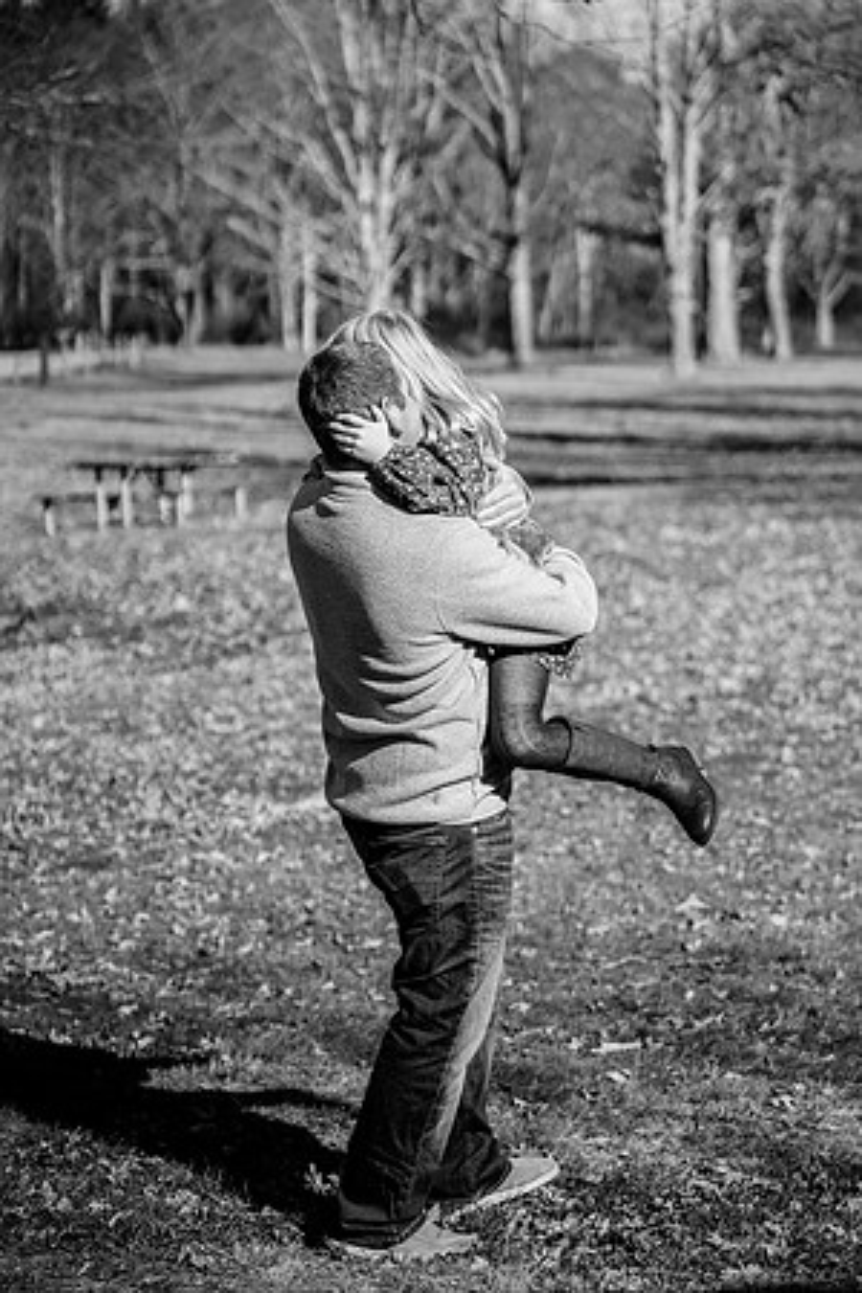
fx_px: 3053
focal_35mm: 85
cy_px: 646
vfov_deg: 23.9
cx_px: 431
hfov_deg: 16.1
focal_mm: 85
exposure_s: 1/6400
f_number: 3.2
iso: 320
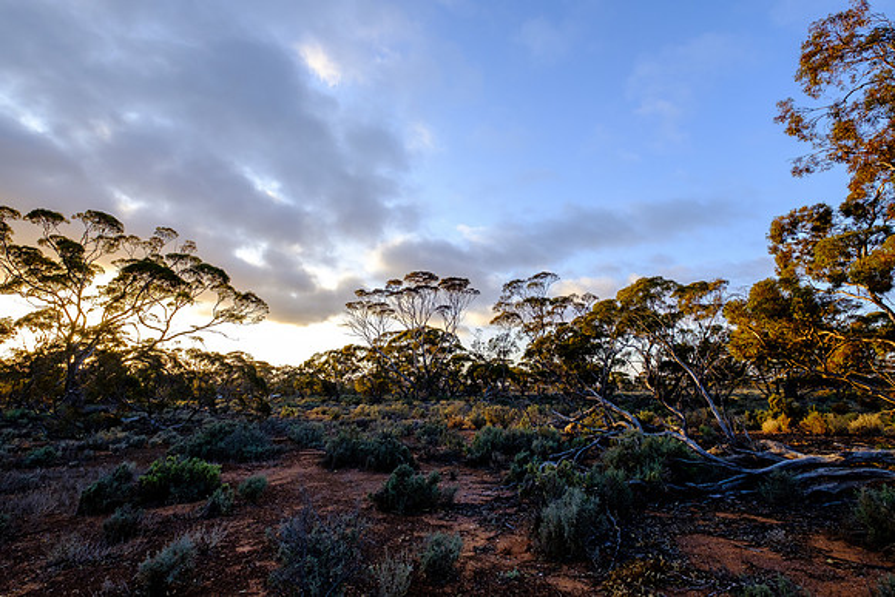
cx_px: 448
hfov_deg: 100.4
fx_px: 373
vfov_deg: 77.4
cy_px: 298
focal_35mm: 15
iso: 500
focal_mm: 10
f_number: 5.6
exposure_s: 1/280
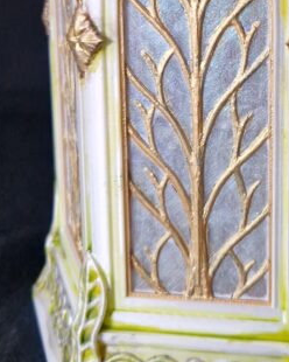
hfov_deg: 25.6
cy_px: 54
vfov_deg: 31.3
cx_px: 248
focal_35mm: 58
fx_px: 620
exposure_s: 1/25
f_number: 1.8
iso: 320
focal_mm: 5.4
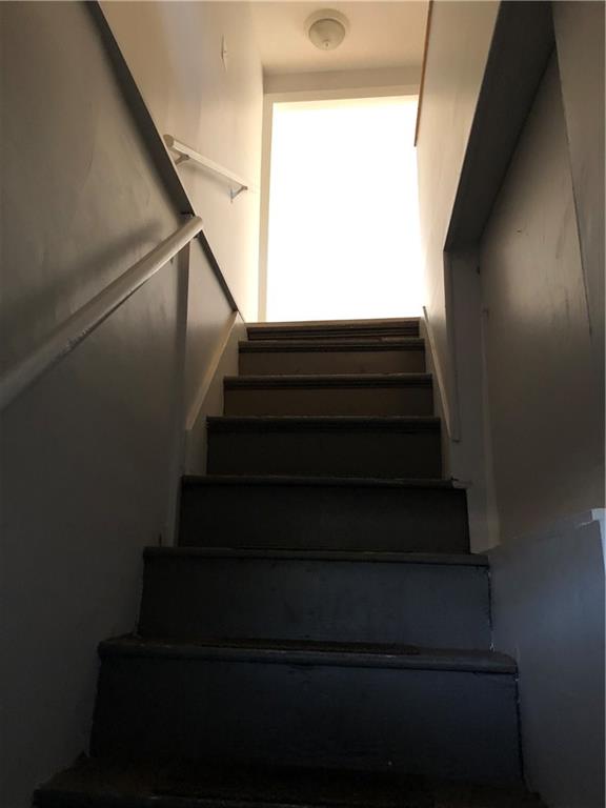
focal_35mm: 28
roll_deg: -0.2
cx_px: 303
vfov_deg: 63.4
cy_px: 404
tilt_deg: +14.6
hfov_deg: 49.7
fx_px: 654
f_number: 1.8
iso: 100
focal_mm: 3.99
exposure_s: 1/6
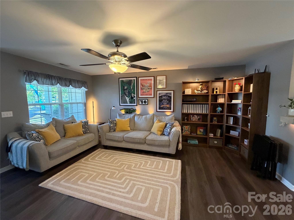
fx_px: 119
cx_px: 147
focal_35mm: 14
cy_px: 110
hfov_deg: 102.1
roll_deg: +1.0
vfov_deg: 85.7
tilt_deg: -5.1
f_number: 2.2
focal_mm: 2.22
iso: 400
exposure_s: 1/60
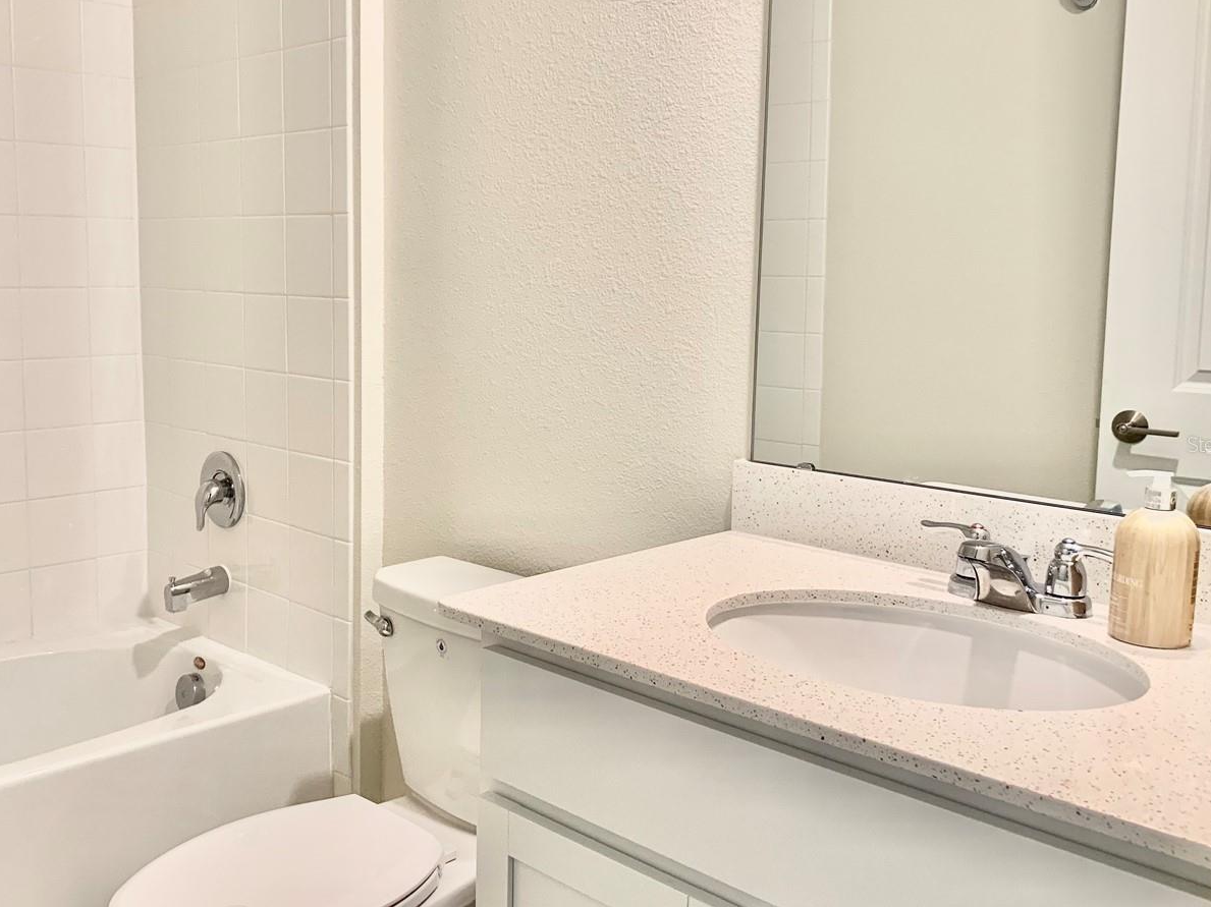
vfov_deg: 40.7
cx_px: 469
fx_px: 1224
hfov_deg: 52.2
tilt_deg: -8.8
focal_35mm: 35
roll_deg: +0.1
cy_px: 444
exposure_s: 1/60
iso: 100
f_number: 1.8
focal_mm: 4.25
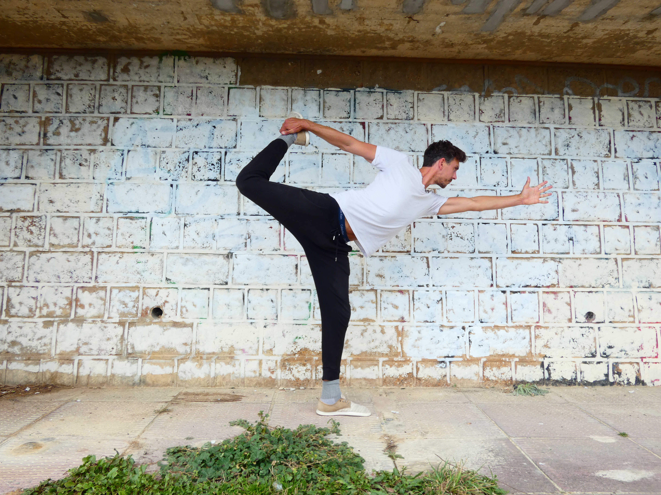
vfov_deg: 49.7
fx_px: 535
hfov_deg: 63.4
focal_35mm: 28
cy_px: 248
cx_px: 330
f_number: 4
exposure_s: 1/320
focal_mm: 5
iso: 80
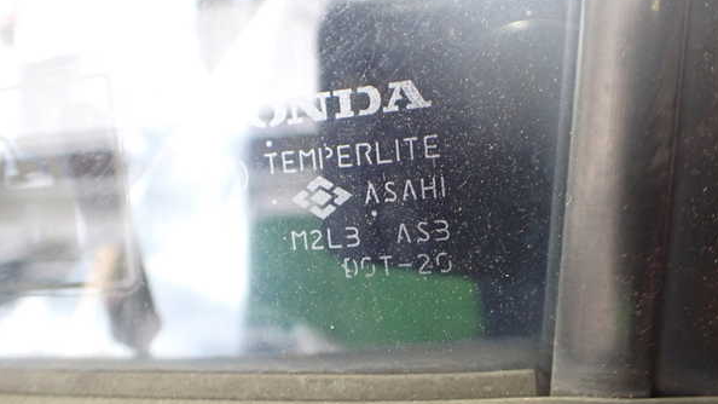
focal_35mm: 33
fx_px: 628
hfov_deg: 59.5
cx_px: 360
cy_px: 196
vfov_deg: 35.6
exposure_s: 1/40
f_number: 2.3
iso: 800
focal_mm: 5.4
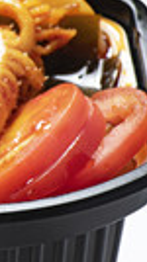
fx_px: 2859
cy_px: 87
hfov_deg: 2.9
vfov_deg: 5.3
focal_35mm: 411
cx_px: -174
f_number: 10
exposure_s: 1/125
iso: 200
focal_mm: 105
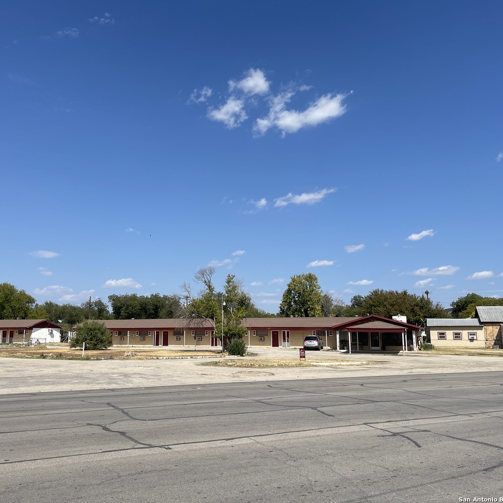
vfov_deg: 52.5
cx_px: 221
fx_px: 510
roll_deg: +0.0
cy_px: 249
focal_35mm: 31
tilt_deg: +8.6
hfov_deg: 52.4
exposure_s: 1/5618
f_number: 1.6
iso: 32
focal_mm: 5.1
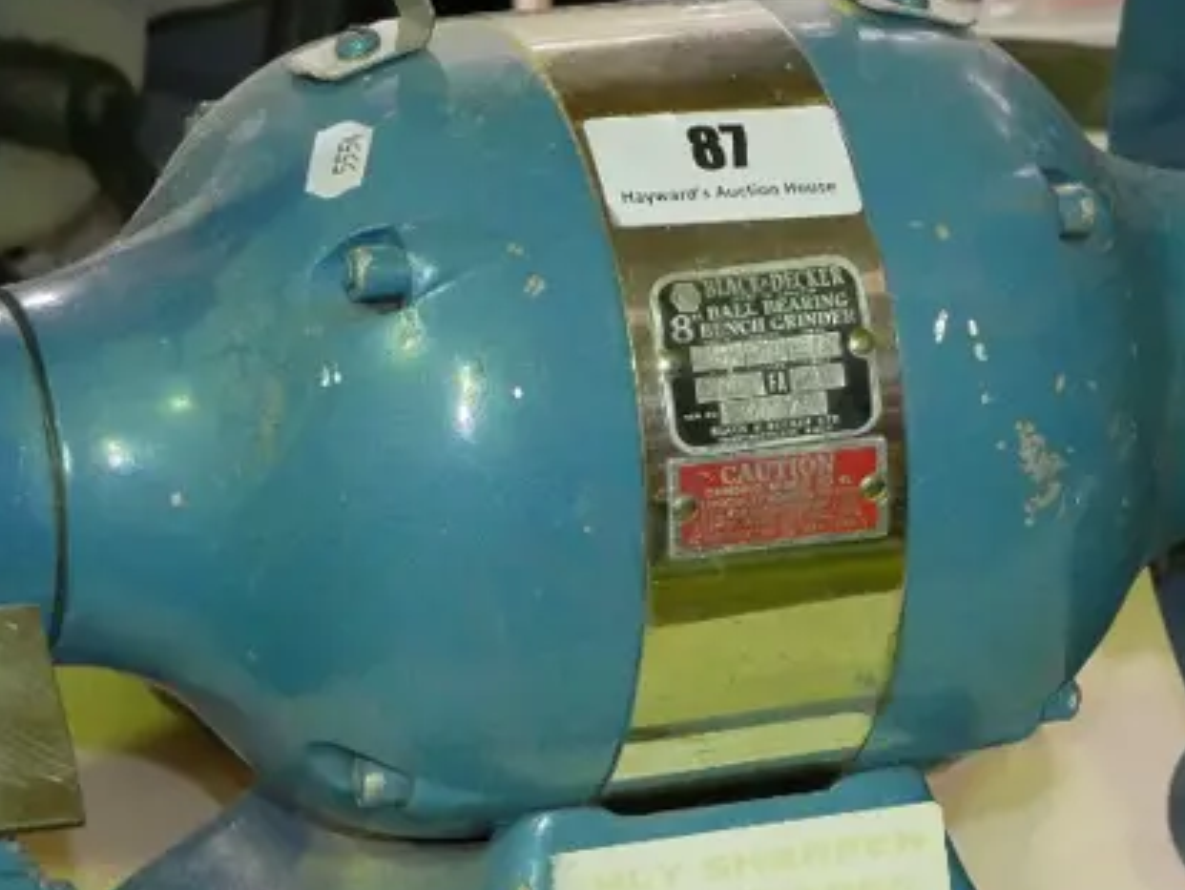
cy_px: 499
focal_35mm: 178
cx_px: 681
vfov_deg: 8.3
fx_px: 6097
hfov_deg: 11.1
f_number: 5.3
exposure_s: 1/80
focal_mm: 36
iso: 3200
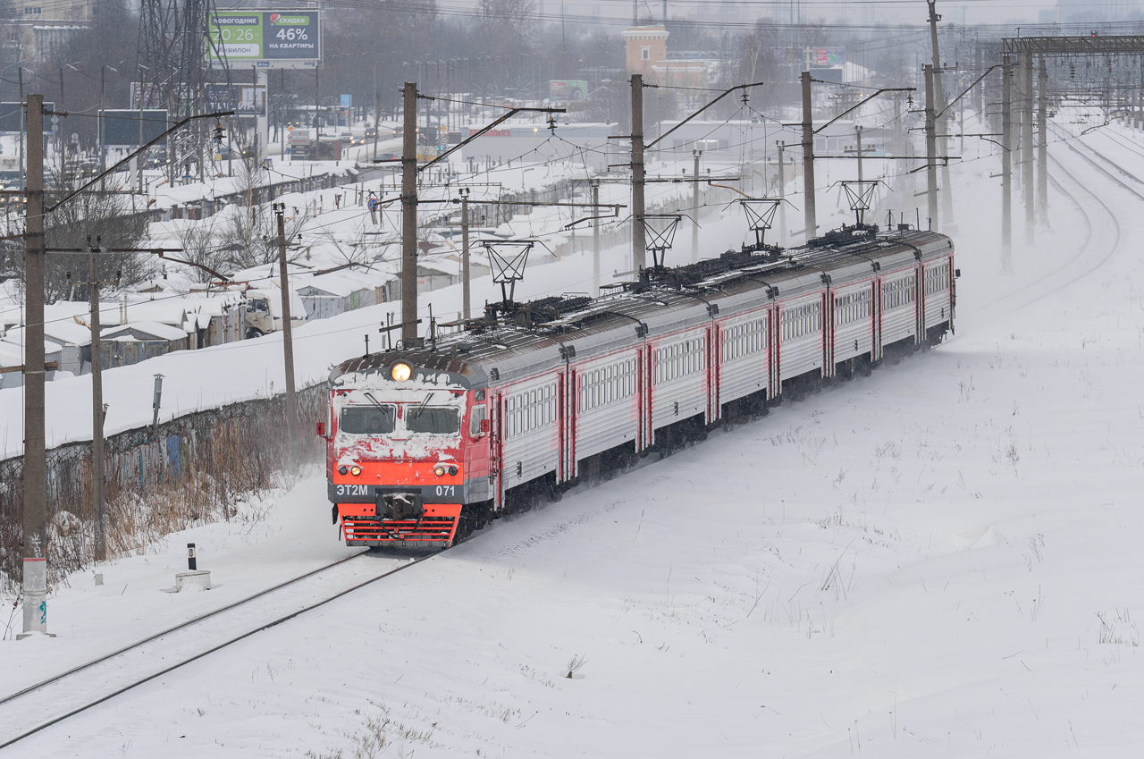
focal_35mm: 331
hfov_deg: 6.2
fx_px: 10511
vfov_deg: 4.1
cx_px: 572
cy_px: 380
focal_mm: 331.3
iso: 500
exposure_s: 1/500
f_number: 6.3
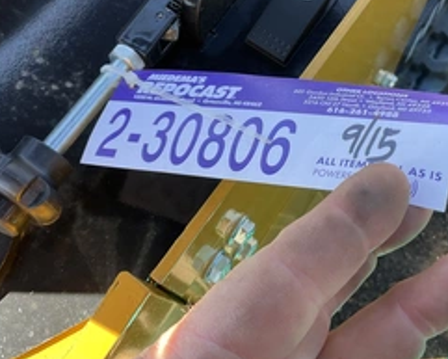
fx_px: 623
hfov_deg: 39.4
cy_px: 130
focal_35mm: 47
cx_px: 270
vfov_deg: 31.9
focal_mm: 3
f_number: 1.8
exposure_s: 1/127
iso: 20
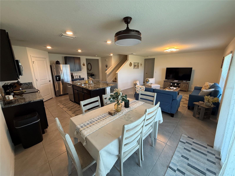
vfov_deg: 85.7
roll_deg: +0.8
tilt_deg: -12.1
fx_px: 95
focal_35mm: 14
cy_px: 88
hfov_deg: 102.1
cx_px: 118
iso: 250
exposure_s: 1/120
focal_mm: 2.22
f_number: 2.2
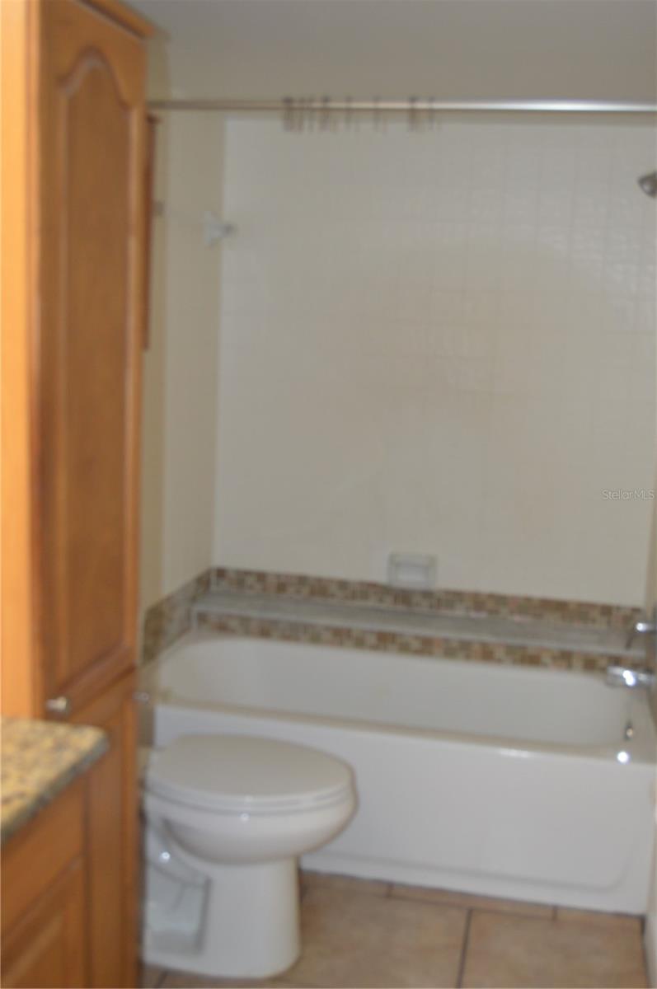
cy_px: 494
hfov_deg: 34.1
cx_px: 328
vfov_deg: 49.6
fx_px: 1070
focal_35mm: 39
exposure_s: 1/60
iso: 640
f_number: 4
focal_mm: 26
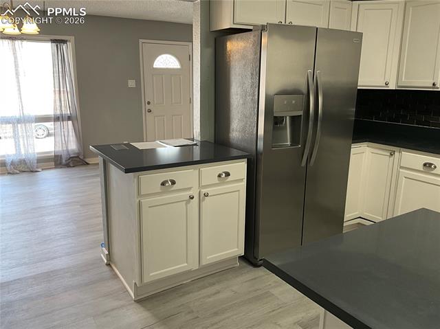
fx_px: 368
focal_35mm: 29
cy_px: 164
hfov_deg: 61.7
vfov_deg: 48.2
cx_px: 220
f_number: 1.8
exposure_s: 1/60
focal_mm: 3
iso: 64
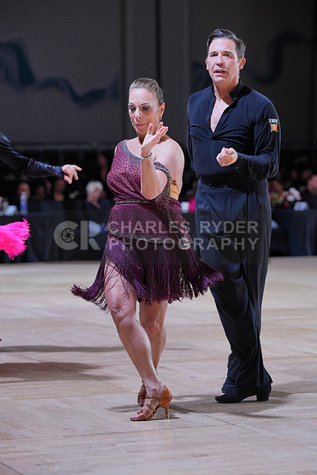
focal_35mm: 116
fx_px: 1531
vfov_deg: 17.6
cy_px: 238
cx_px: 158
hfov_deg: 11.8
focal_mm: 116
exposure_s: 1/400
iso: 800
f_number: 4
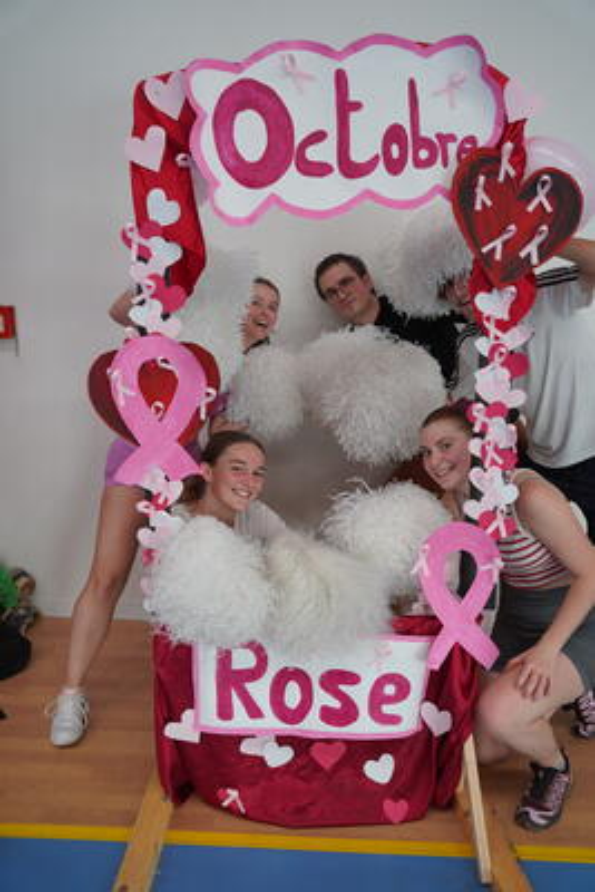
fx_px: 775
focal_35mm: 31
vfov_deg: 59.8
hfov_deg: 42.0
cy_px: 446
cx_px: 298
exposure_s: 1/160
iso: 500
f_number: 4
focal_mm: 31.3
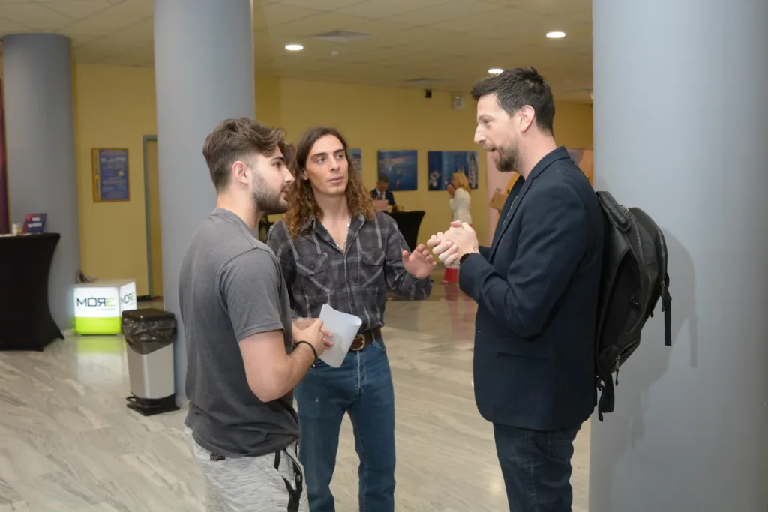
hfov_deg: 53.1
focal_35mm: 36
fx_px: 768
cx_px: 384
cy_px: 256
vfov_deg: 36.9
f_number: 3.5
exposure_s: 1/200
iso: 1600
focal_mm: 24
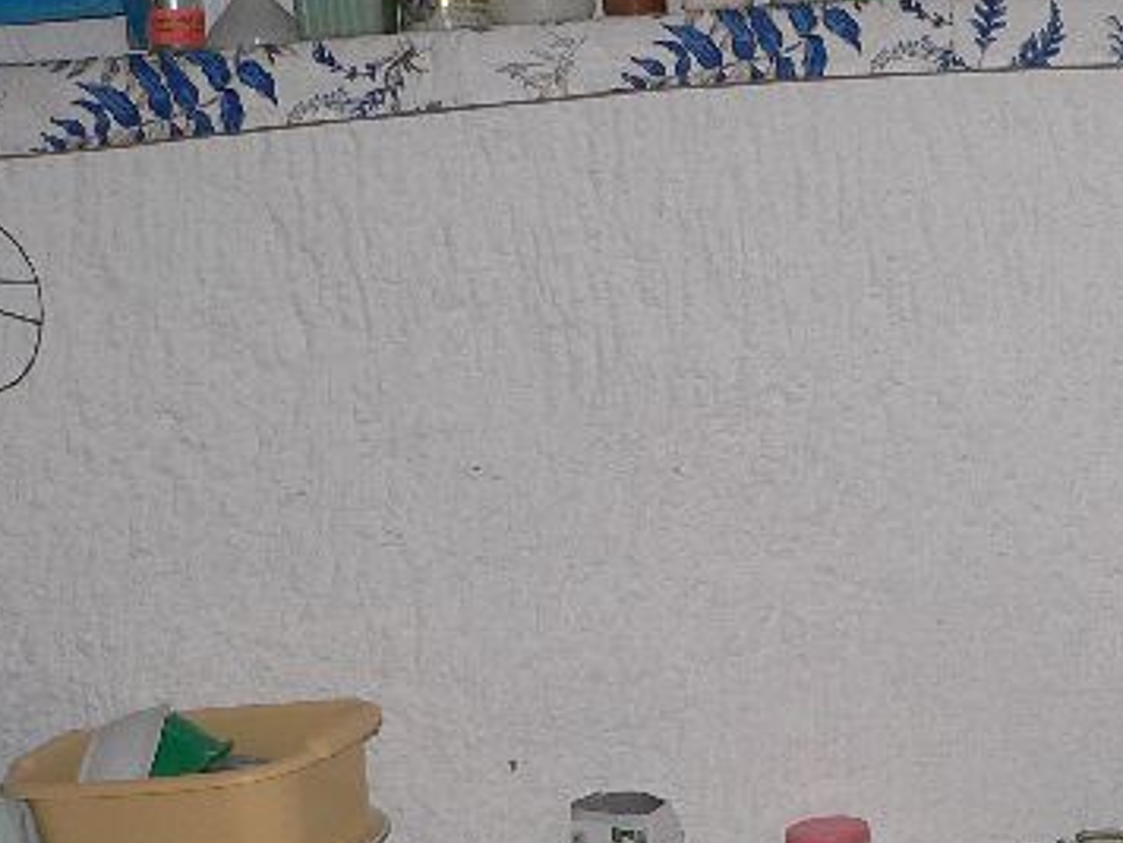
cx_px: 1139
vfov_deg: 17.8
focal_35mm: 81
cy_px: 846
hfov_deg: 23.1
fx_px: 2628
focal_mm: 6
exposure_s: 1/60
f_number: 2.8
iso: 80
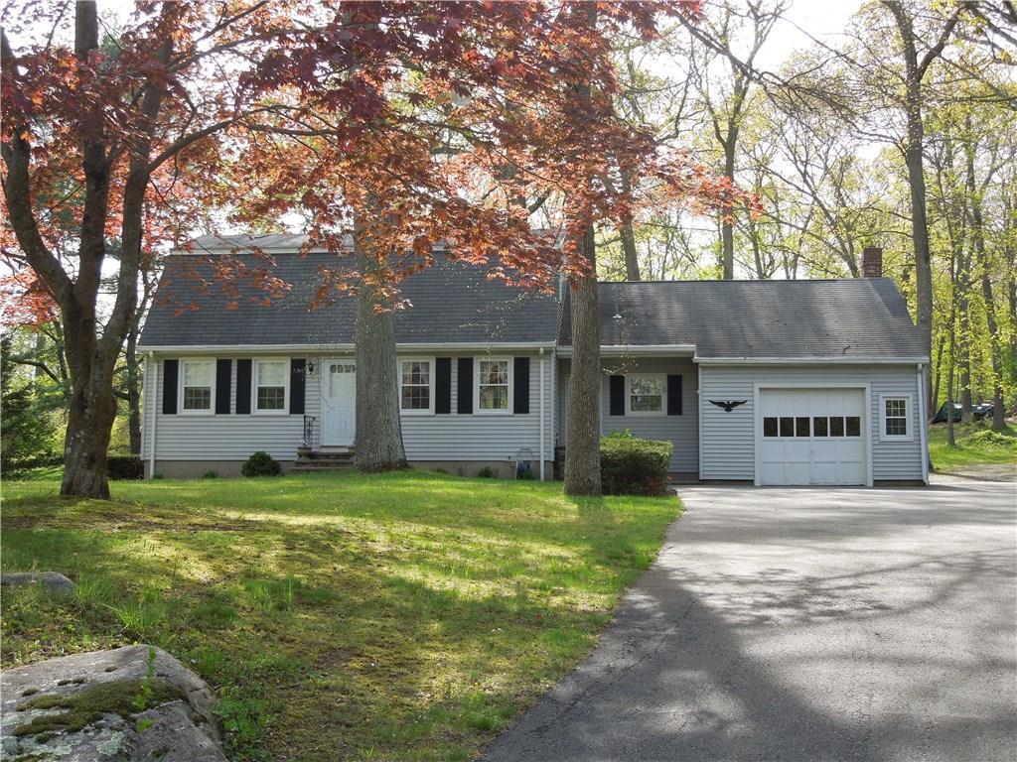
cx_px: 508
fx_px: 1263
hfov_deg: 43.9
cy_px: 381
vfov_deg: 33.6
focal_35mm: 43
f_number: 3.9
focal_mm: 7.8
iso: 100
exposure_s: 1/160
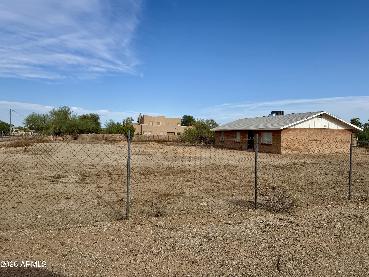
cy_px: 138
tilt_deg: -2.0
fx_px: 256
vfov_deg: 56.8
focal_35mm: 24
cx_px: 184
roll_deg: -0.5
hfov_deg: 71.6
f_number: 1.78
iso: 80
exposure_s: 1/6711
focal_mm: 6.76
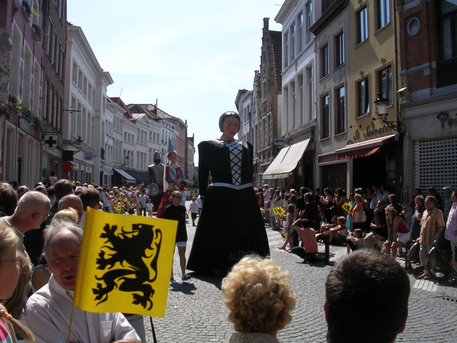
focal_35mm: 38
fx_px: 502
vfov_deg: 37.7
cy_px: 172
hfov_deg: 49.0
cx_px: 228
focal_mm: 5.8
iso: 50
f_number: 5.6
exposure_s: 1/370
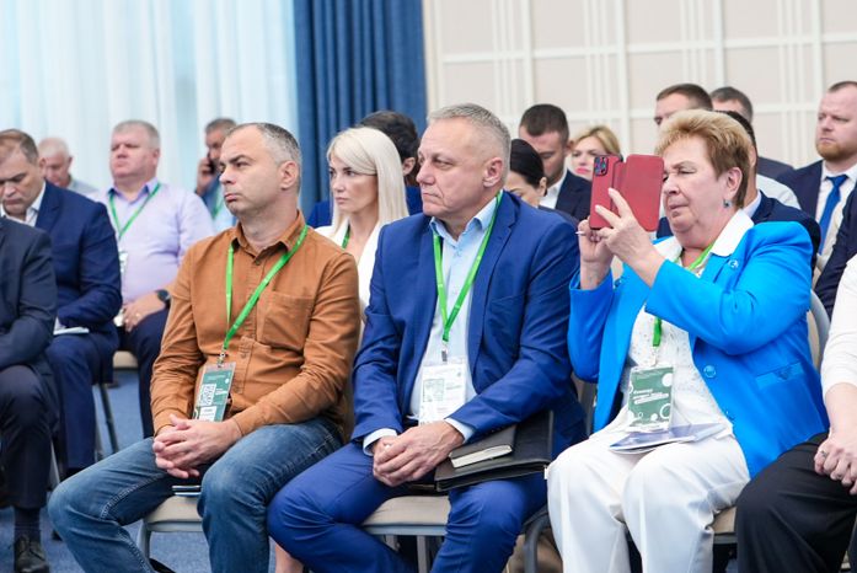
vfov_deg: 11.2
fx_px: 2930
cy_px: 286
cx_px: 428
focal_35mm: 123
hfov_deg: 16.6
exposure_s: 1/100
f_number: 4
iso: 800
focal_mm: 82
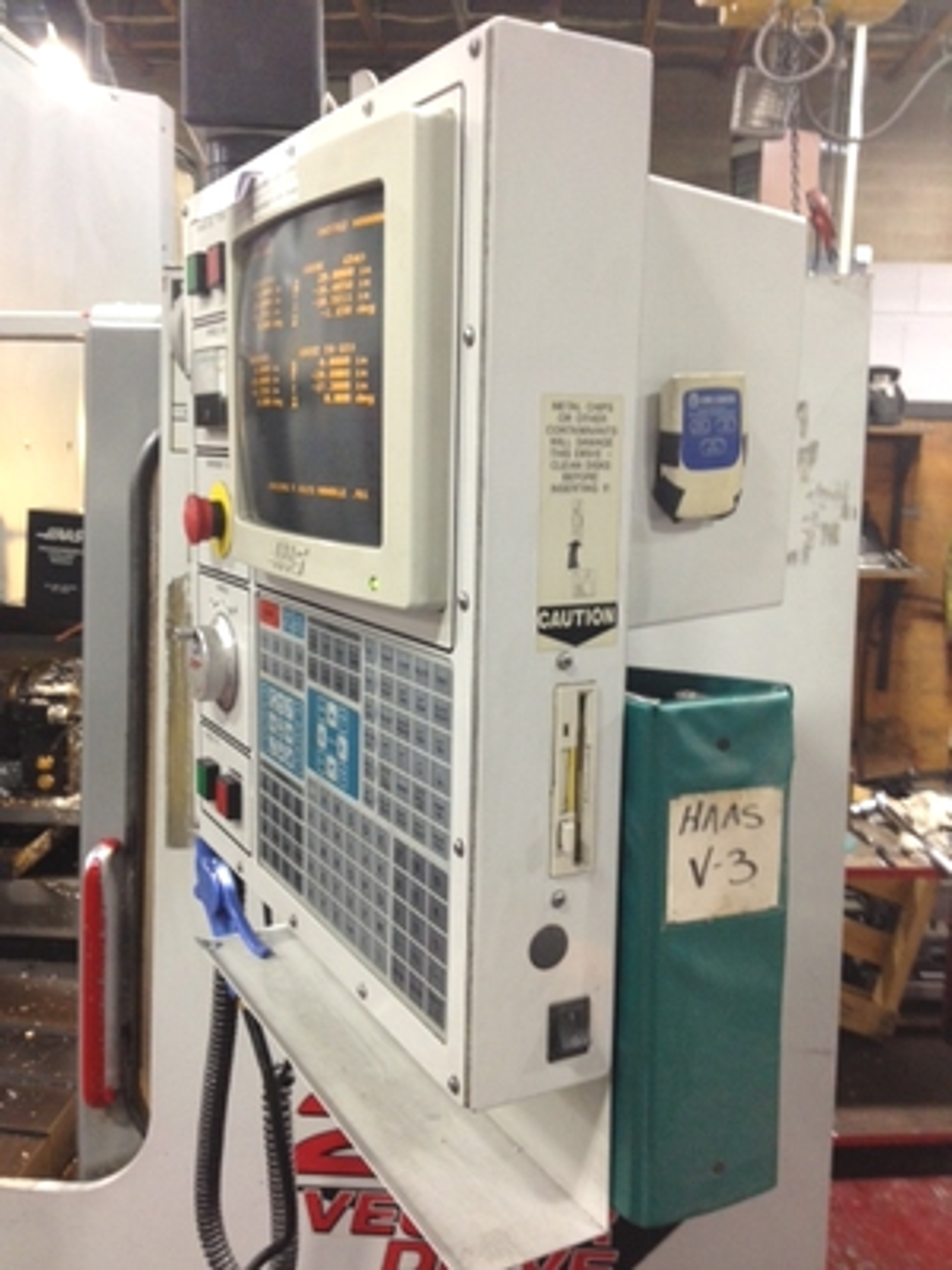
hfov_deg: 40.7
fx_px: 1283
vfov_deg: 52.6
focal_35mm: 35
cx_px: 476
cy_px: 635
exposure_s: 1/20
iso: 160
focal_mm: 4.28
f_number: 2.4
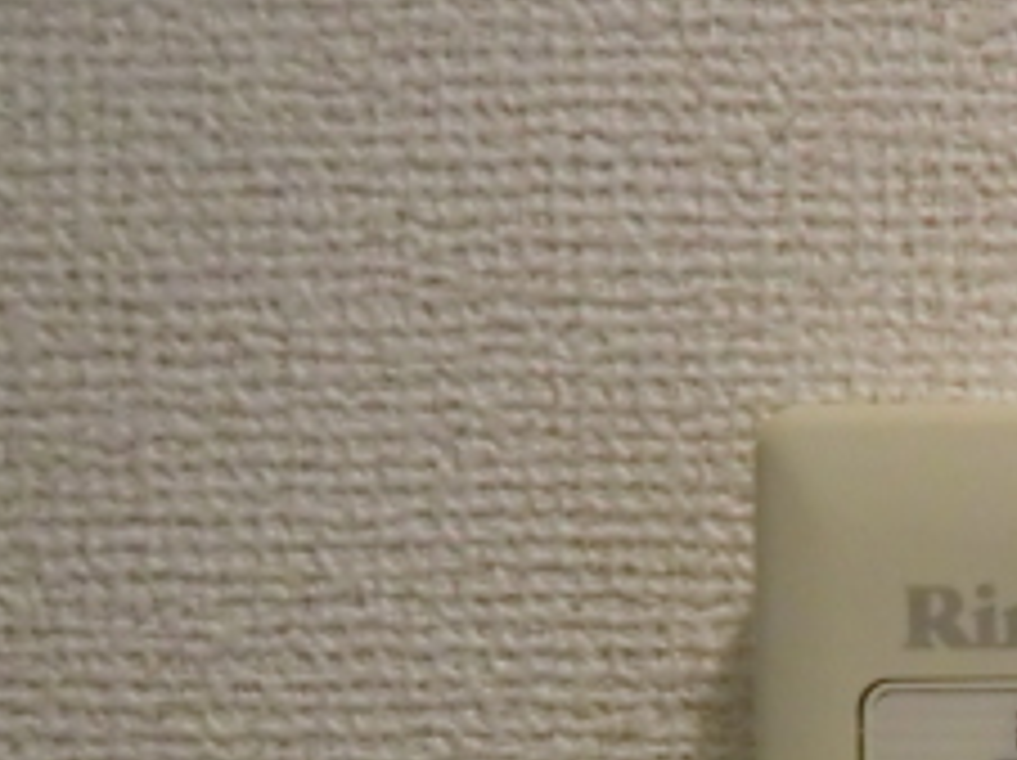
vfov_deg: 19.8
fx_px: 1996
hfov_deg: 25.3
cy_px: 998
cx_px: 1269
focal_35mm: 68
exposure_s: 1/60
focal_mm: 4.3
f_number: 3.2
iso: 640
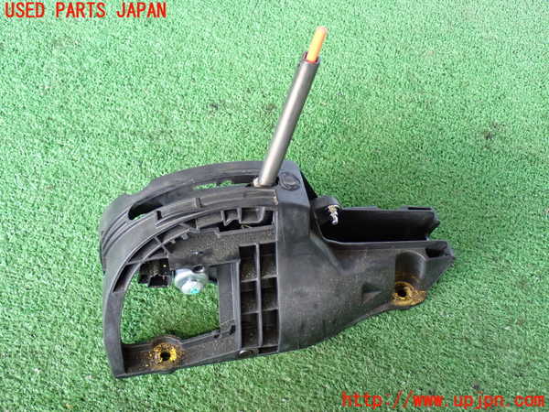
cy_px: 206
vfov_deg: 32.9
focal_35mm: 44
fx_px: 698
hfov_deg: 42.9
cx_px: 274
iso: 500
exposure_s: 1/40
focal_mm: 7.84
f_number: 2.9
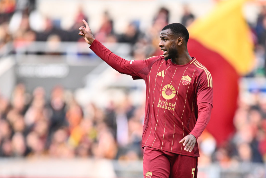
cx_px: 133
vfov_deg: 3.4
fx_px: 2956
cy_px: 89
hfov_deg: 5.2
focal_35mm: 400
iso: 900
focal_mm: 400
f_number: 3.2
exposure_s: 1/2000
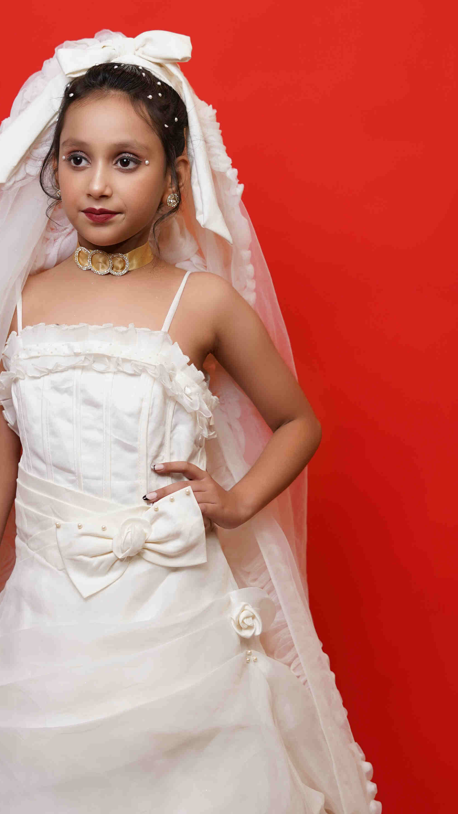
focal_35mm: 71
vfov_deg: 29.7
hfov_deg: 16.9
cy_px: 439
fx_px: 1533
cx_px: 144
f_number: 2.8
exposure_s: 1/250
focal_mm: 50
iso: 320
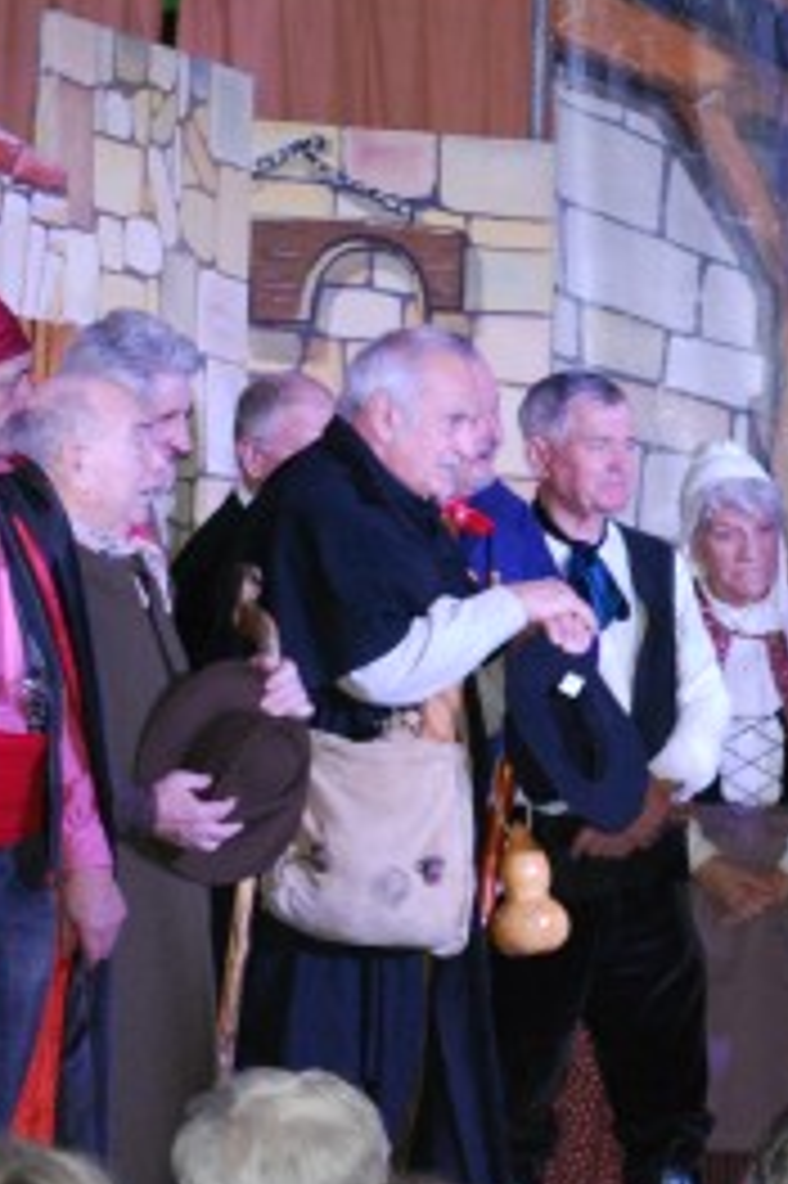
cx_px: 1216
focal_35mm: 201
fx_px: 6615
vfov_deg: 10.2
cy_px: 268
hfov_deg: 6.7
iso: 1000
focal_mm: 55
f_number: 4
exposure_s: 1/60
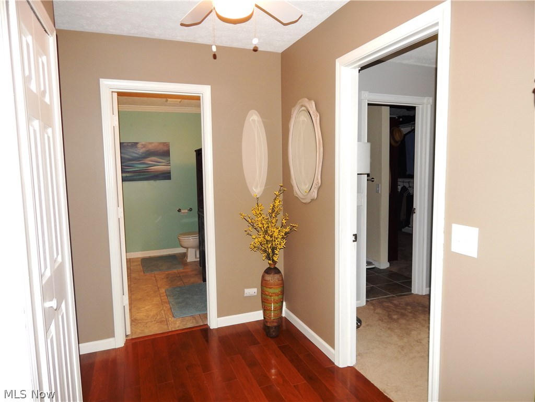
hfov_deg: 73.9
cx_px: 268
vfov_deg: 58.9
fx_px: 355
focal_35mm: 23
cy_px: 201
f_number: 3
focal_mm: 4
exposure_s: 1/30
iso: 200
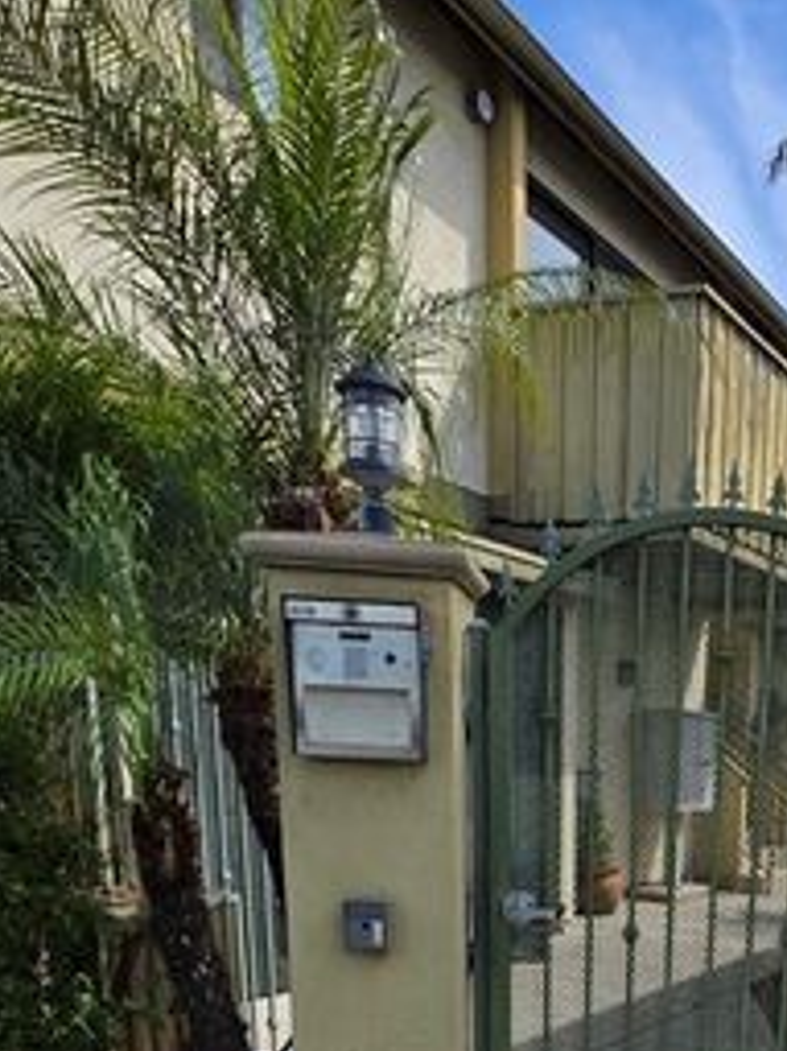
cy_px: 1037
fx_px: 1032
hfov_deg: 38.4
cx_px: 733
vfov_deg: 45.9
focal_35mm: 34
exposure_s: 1/1915
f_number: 1.9
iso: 40
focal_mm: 2.2
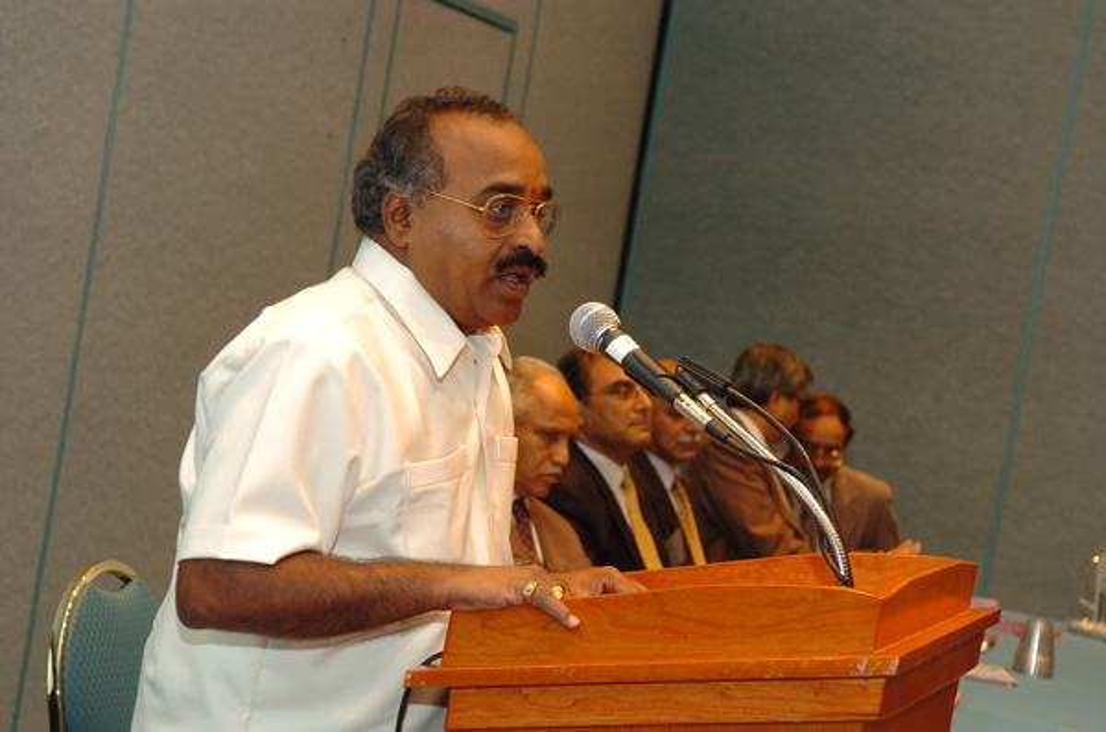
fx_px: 2529
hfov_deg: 24.7
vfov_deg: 16.5
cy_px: 366
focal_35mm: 82
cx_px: 553
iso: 400
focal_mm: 55
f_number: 4
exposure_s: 1/15
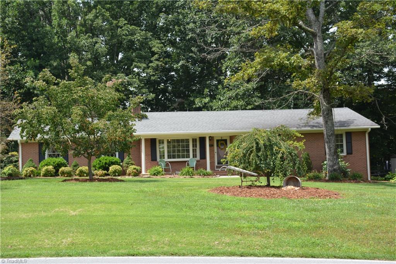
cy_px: 132
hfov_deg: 35.1
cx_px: 198
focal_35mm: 57
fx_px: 627
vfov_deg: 23.8
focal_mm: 38
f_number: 8
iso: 180
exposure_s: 1/250
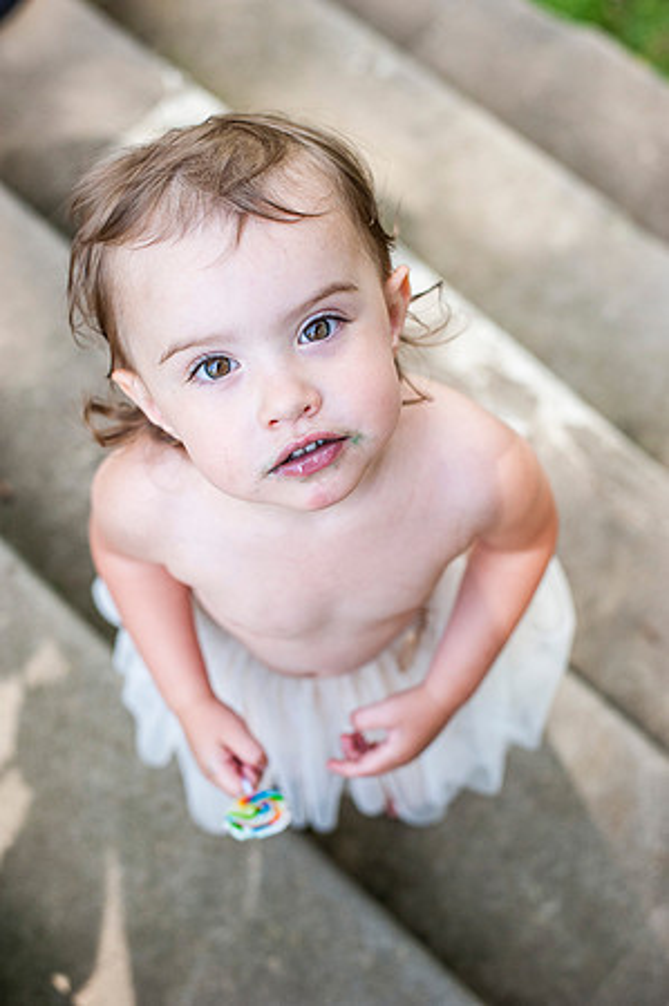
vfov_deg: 39.6
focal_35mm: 50
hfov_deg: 26.9
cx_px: 334
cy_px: 503
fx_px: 1397
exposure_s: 1/1600
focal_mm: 50
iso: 800
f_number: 4
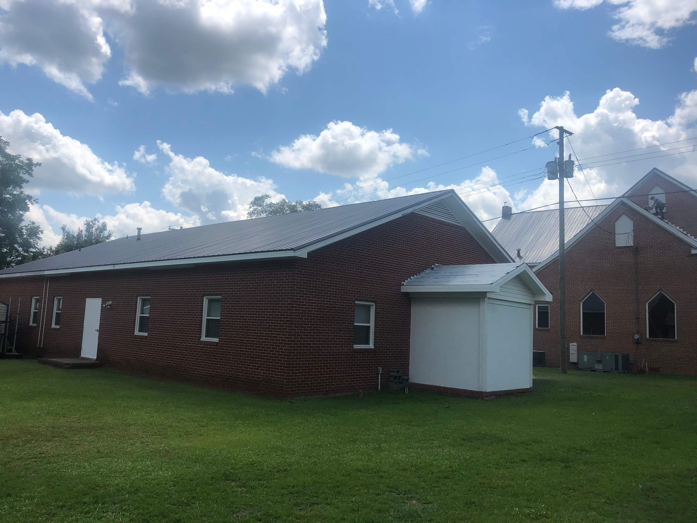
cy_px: 262
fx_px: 564
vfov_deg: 49.7
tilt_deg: +5.1
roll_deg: -3.3
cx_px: 348
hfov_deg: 63.4
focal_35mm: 28
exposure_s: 1/3472
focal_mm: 3.99
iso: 25
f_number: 1.8
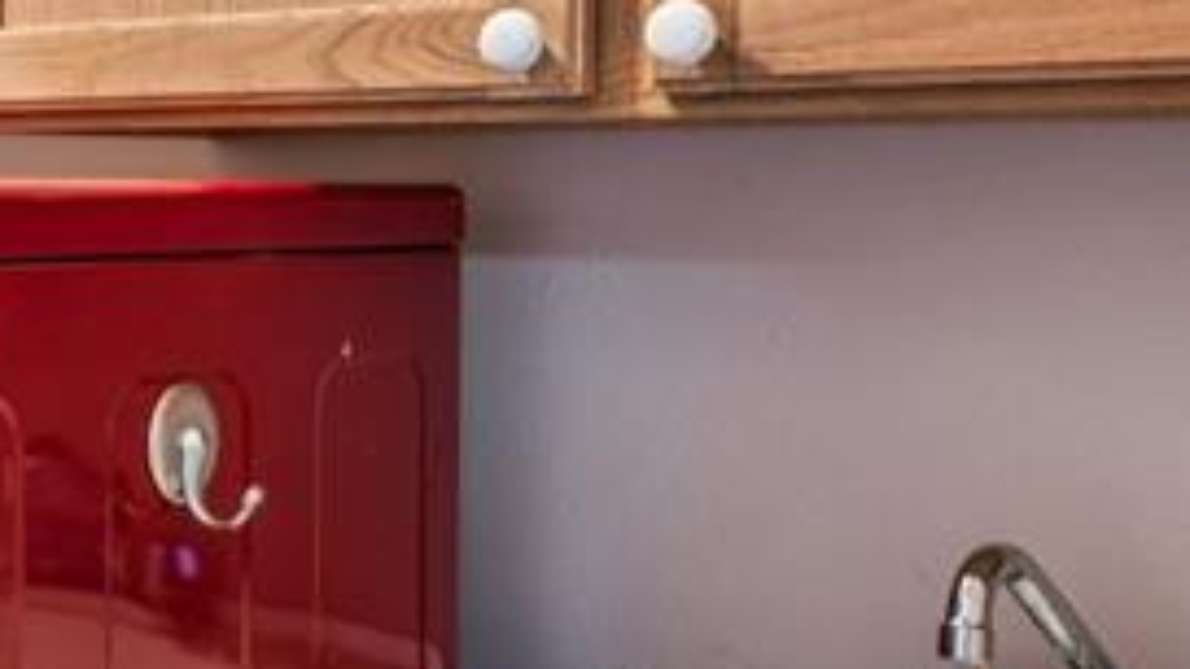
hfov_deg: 27.2
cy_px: 197
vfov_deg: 18.9
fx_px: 2000
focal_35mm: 63
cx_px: -394
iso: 320
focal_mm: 16.1
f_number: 13
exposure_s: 1/1.25
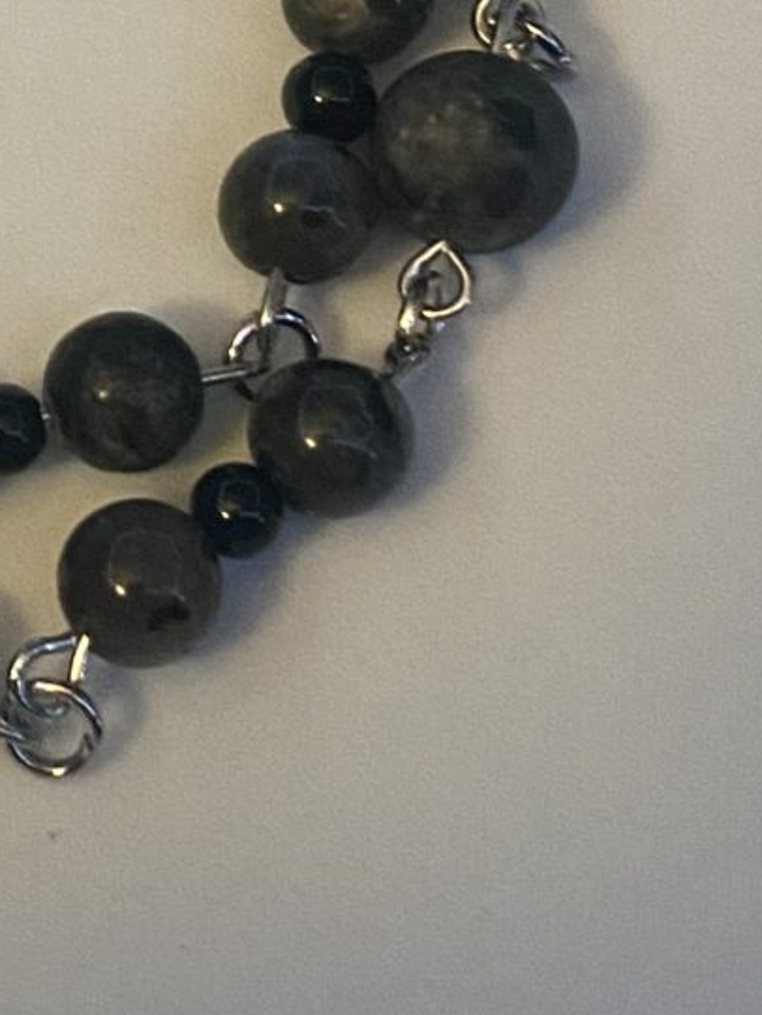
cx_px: -432
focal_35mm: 123
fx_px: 3609
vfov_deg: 15.7
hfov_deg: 11.5
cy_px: -28
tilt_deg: -65.6
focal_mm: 4.25
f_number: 1.8
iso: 500
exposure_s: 1/52
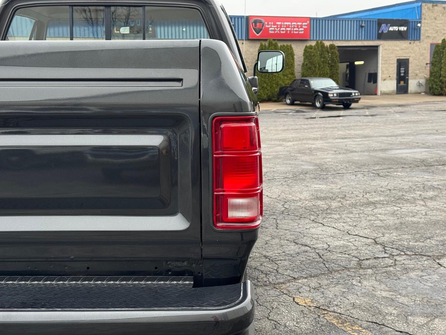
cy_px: 168
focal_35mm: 48
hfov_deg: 39.7
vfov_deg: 30.3
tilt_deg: -8.1
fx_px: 618
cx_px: 223
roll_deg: +2.1
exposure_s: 1/338
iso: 64
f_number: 1.78
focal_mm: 6.76
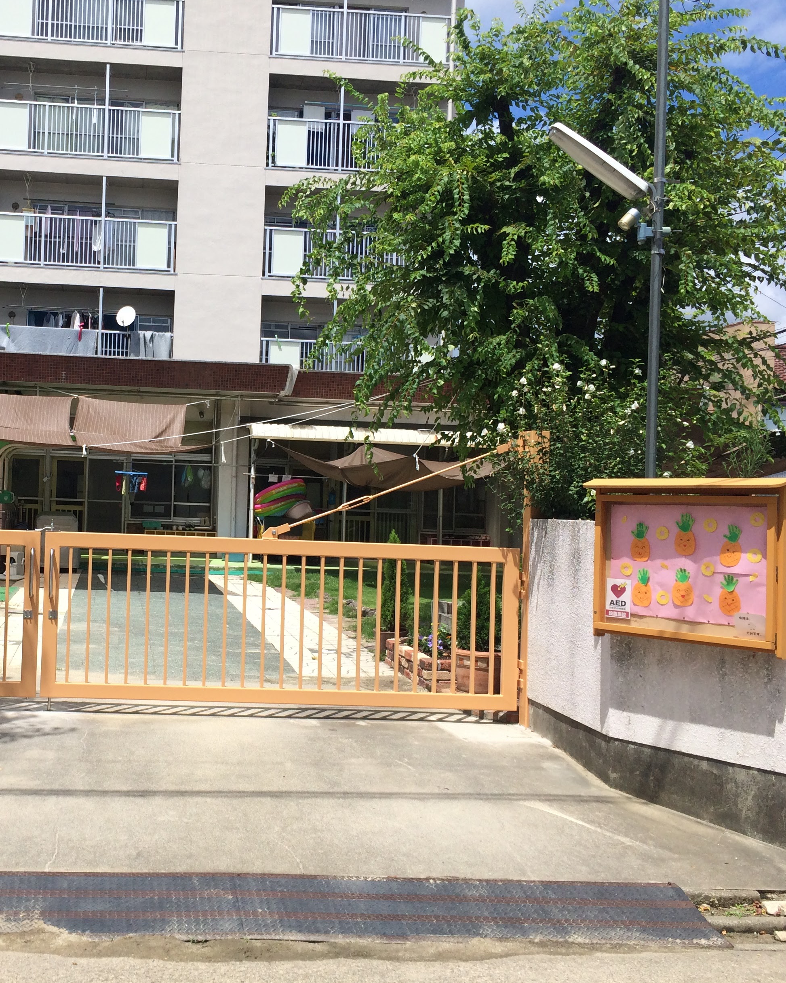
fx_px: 1105
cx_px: 187
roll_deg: -3.2
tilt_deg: +1.9
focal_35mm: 38
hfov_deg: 38.1
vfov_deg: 47.9
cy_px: 494
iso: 32
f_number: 2.2
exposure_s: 1/3165
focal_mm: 4.15
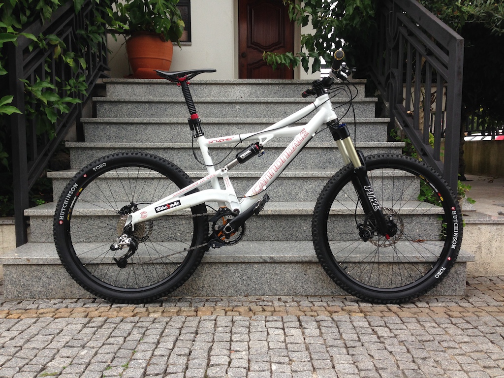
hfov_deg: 55.4
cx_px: 252
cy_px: 189
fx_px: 480
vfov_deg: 42.9
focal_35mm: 33
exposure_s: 1/60
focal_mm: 4.12
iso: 50
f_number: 2.4
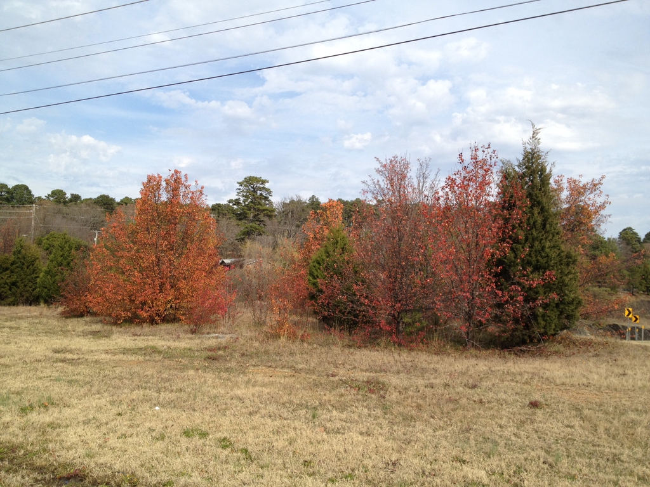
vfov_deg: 40.7
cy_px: 244
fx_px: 657
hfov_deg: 52.6
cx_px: 325
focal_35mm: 35
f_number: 2.4
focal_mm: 4.28
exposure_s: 1/1284
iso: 64
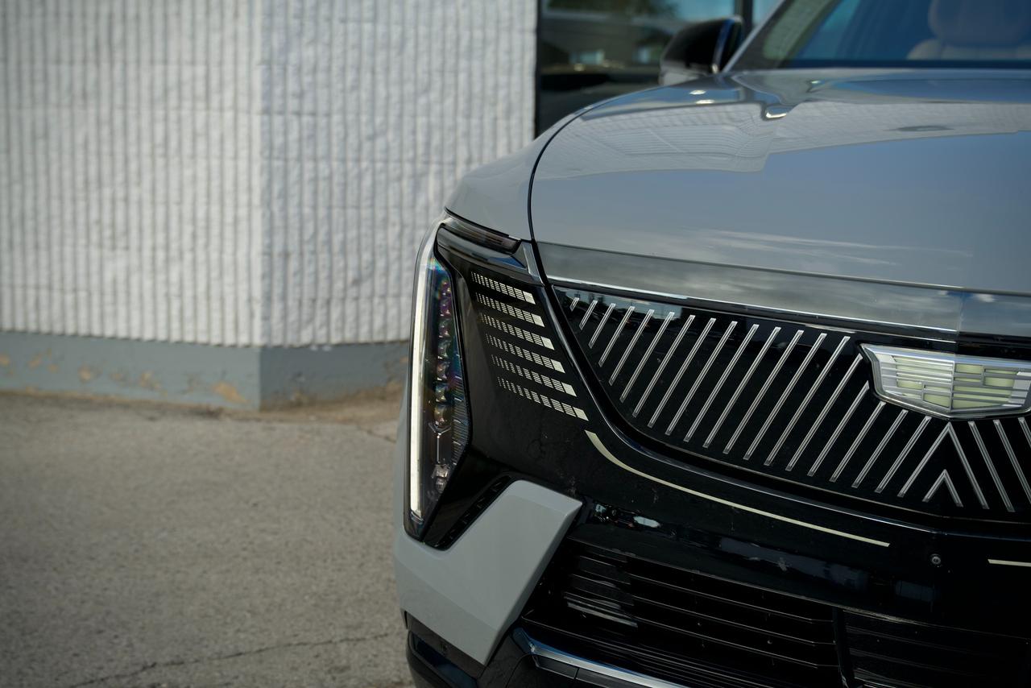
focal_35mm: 50
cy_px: 344
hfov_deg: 39.3
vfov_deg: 26.8
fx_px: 1444
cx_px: 516
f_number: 2.8
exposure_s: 1/50
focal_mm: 33.6
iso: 250
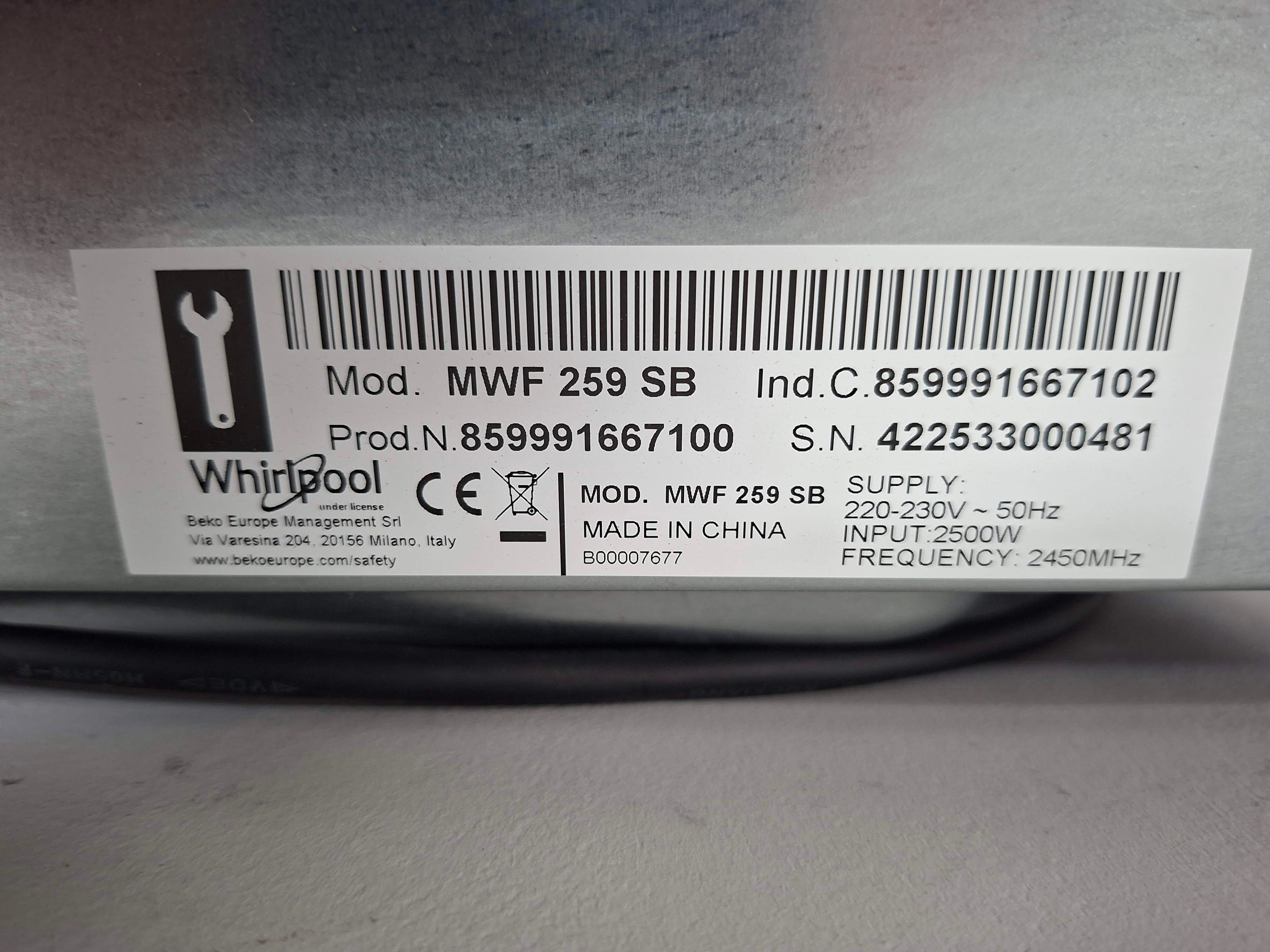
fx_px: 844
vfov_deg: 58.9
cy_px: 476
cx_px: 635
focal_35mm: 23
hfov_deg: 73.9
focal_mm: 5.54
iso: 400
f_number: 1.8
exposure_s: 1/25
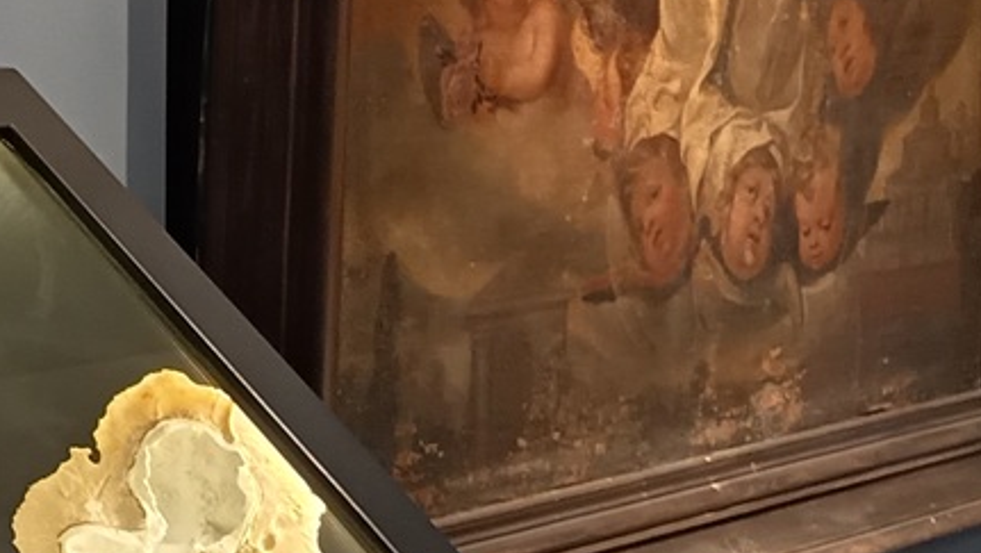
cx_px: -630
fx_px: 2525
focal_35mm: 97
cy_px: -159
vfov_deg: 12.1
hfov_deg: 18.5
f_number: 1.7
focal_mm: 5.27
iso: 452
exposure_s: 1/25
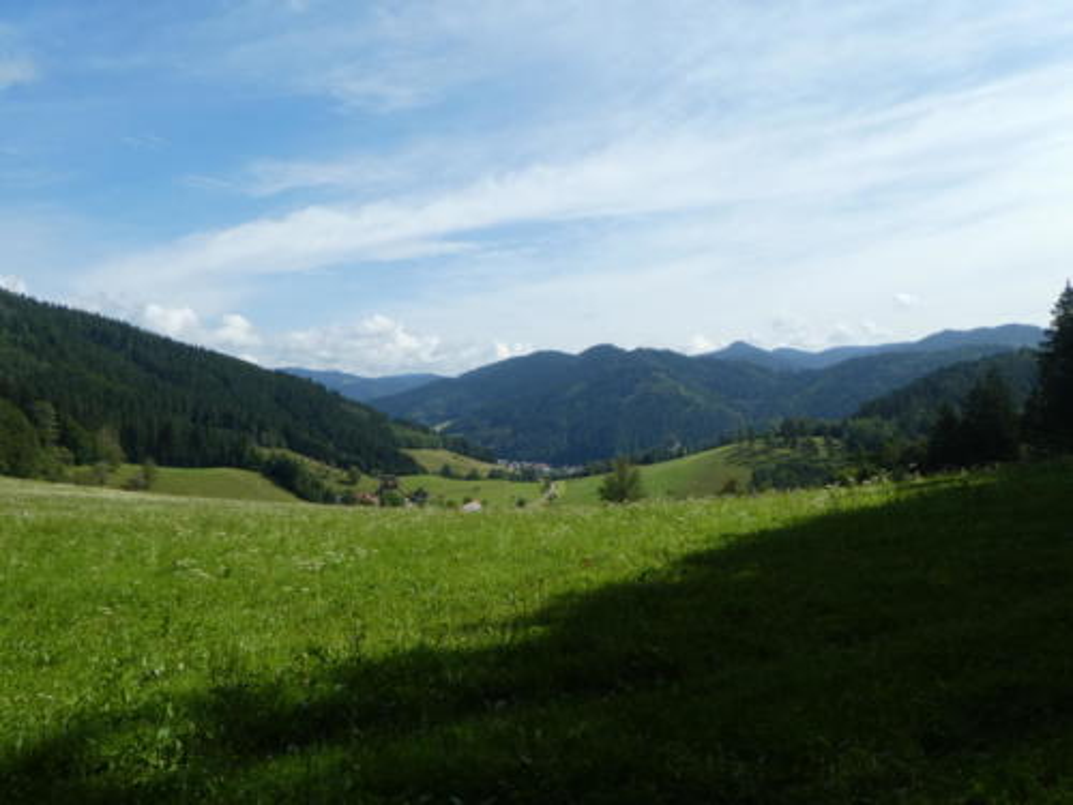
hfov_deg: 71.6
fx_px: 744
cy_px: 402
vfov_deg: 56.8
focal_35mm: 24
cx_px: 536
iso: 80
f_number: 3.3
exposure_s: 1/1000
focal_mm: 4.3
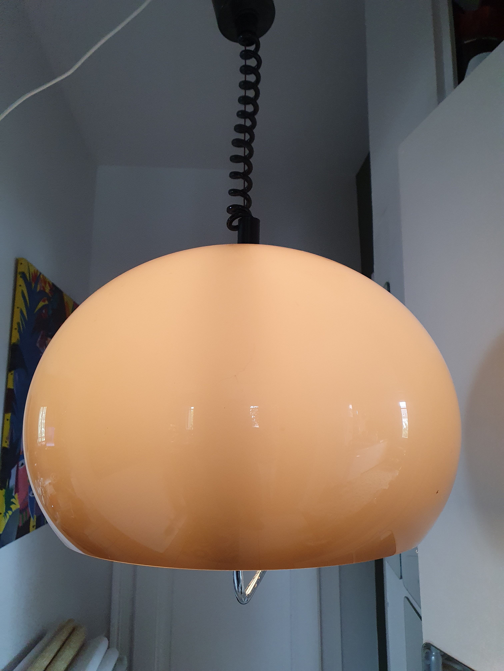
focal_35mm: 26
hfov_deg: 53.1
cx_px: 252
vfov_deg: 67.3
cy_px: 336
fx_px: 505
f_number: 2.4
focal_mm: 4.32
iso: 320
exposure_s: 1/100
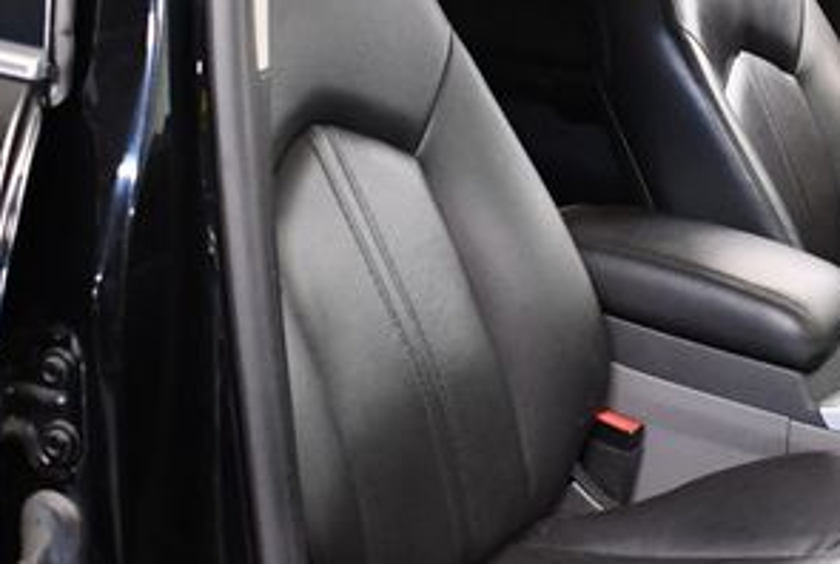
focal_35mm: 78
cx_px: 675
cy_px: 197
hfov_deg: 25.5
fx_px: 1824
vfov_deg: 17.5
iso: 3200
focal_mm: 18
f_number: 3.5
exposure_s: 1/100
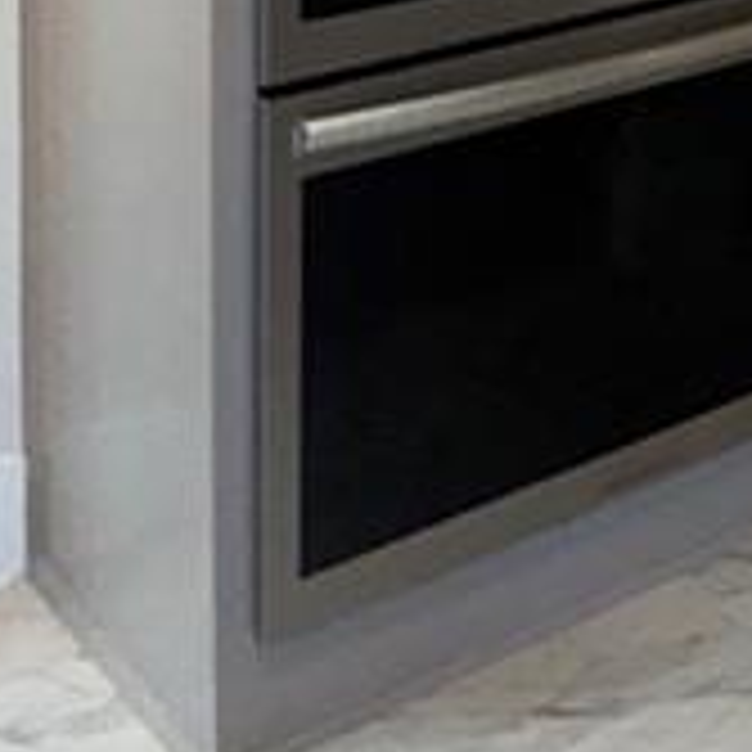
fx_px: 1868
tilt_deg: -0.6
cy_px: -527
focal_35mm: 76
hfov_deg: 15.7
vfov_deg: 18.6
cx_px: 1657
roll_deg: -0.2
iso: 160
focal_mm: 2.22
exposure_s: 1/120
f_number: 2.2
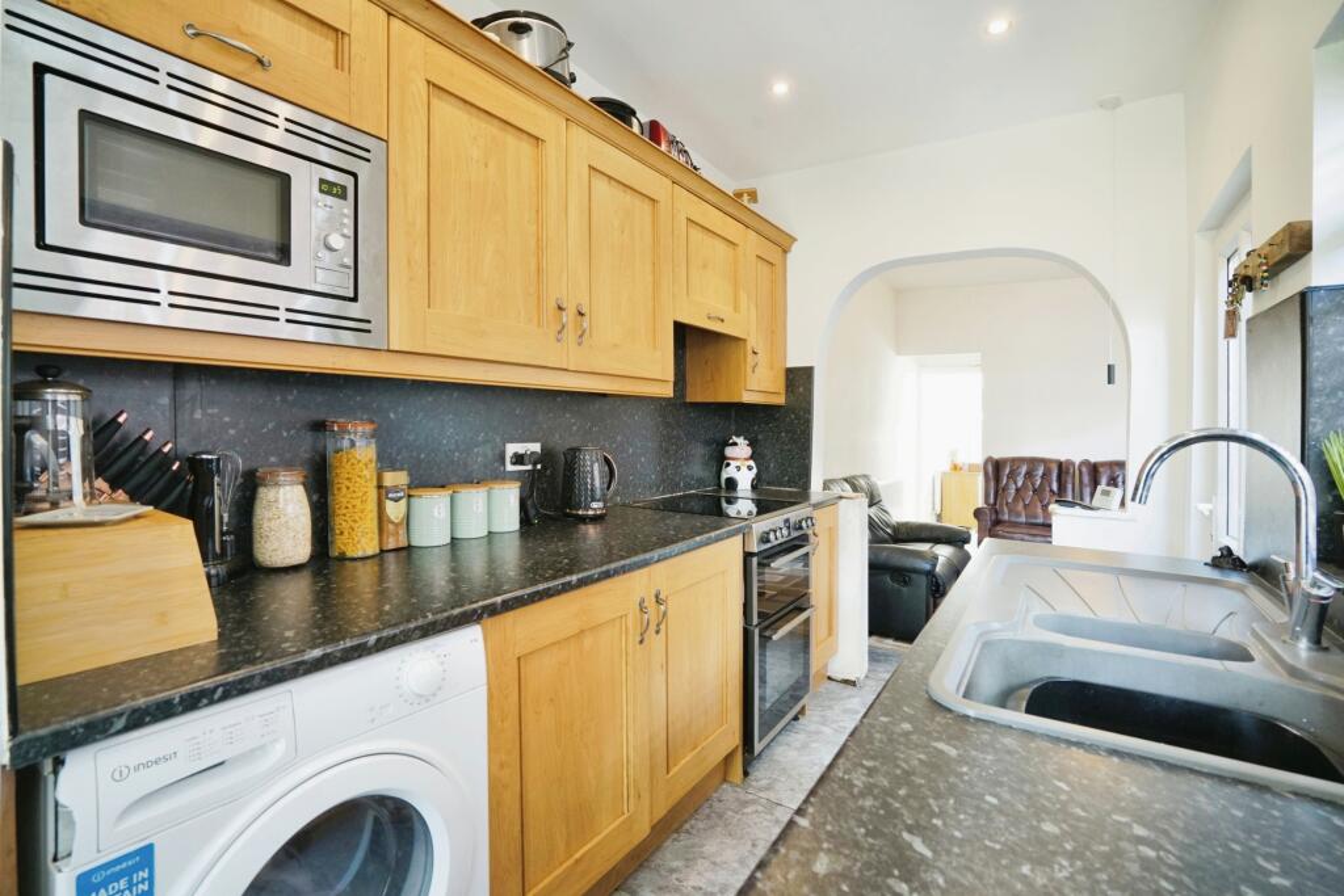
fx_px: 597
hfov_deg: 96.7
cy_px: 448
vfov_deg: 73.8
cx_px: 672
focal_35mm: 16
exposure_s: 1/13
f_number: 8
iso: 1600
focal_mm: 16
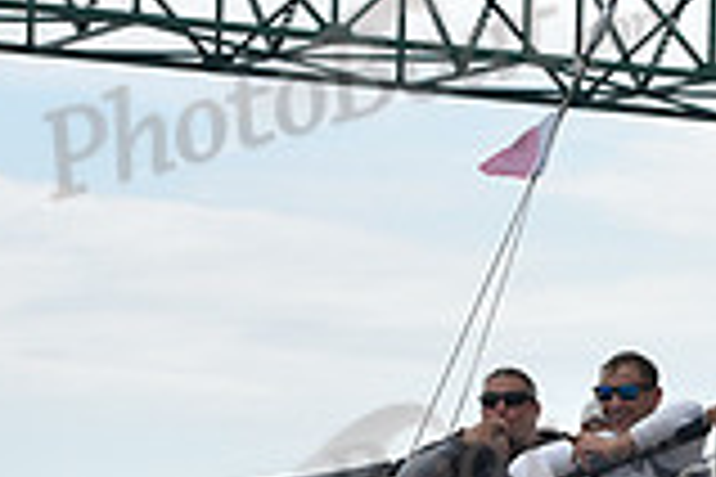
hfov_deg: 8.0
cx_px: 914
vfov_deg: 5.3
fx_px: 5091
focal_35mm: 256
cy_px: 668
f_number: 6.3
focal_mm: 70
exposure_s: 1/800
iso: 250
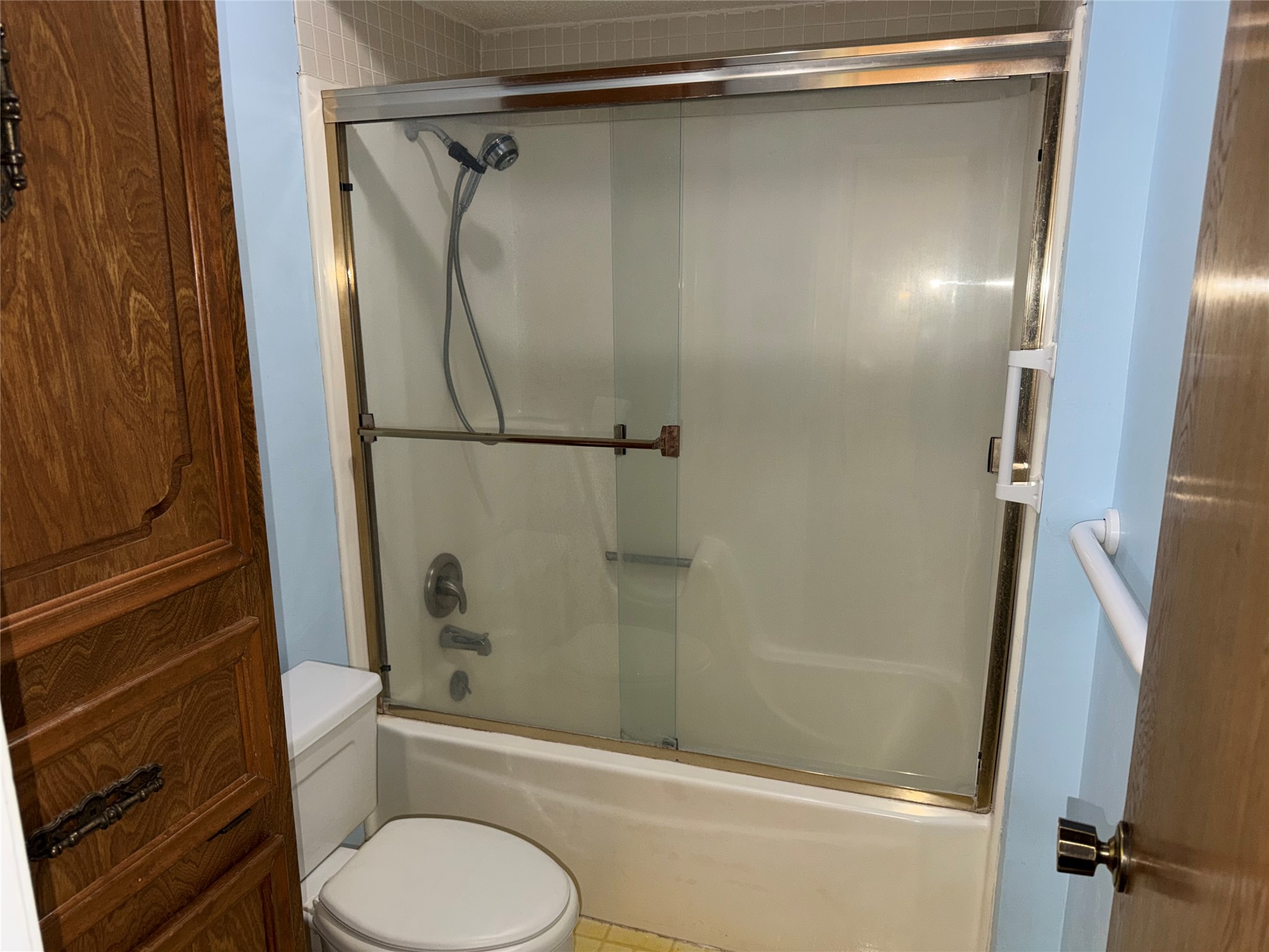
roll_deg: +0.3
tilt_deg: -13.8
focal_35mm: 24
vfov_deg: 56.8
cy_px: 476
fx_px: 880
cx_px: 634
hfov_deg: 71.6
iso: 80
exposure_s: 1/27
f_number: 1.78
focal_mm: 6.76
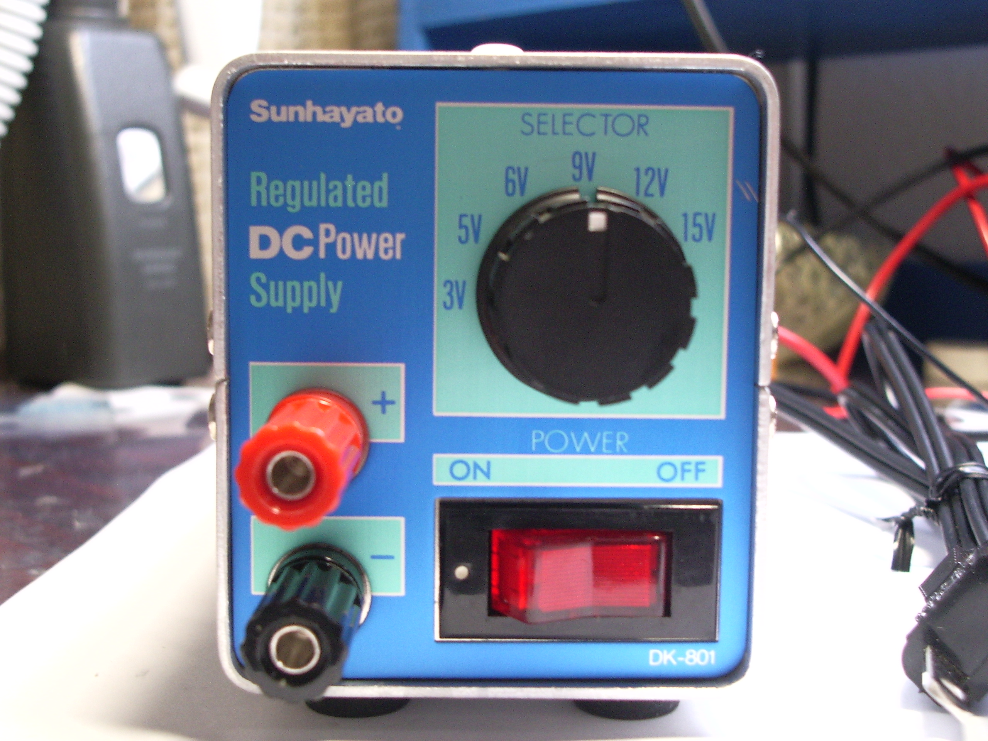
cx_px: 494
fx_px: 1427
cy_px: 370
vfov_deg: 29.1
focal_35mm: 50
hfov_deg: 38.2
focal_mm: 8.2
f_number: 3.1
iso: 200
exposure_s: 1/20
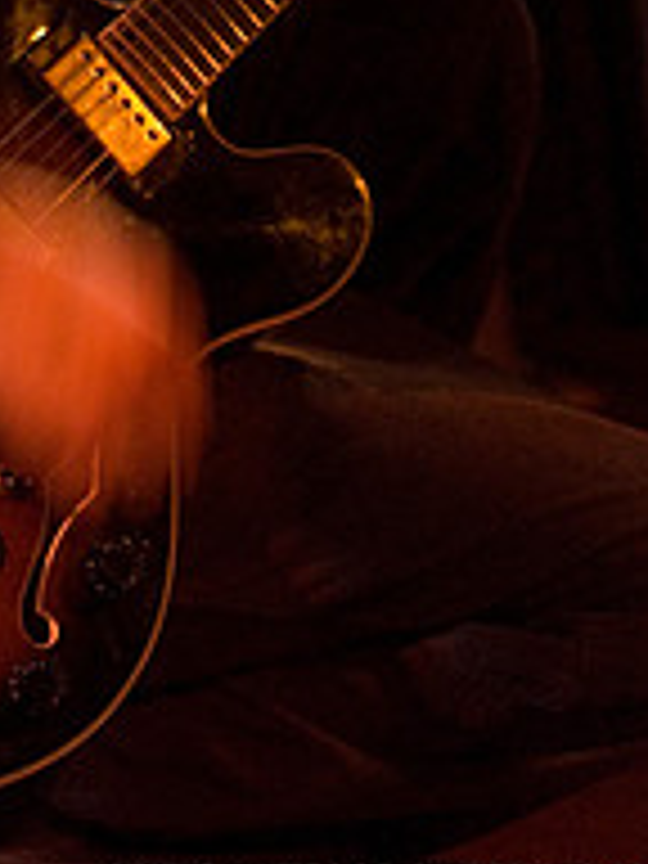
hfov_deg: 7.5
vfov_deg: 10.0
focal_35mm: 196
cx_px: 11
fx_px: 4892
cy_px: -112
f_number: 2.8
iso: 1600
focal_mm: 58
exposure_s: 1/40
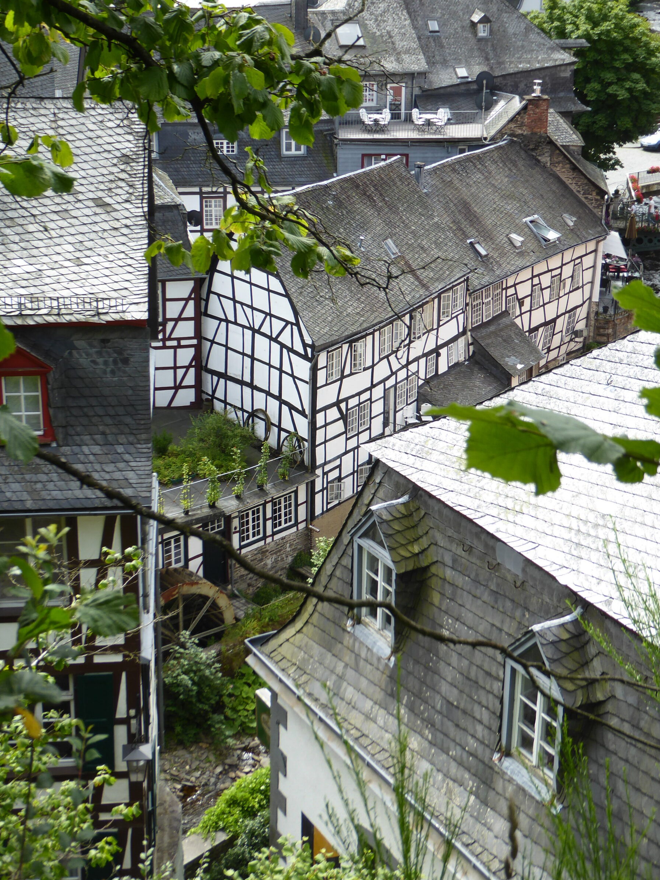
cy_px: 435
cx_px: 334
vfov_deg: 30.7
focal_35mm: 63
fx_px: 1601
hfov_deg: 23.3
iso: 80
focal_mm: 10.3
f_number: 4.2
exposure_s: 1/200
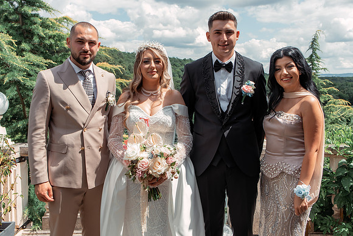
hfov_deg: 51.1
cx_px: 170
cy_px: 114
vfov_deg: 35.4
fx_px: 369
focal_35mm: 38
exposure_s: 1/320
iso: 200
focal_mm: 35
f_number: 8
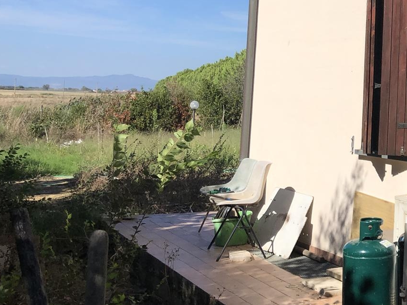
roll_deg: -1.7
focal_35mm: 63
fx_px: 741
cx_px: 444
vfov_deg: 23.0
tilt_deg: +2.4
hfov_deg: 28.1
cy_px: 67
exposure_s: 1/3745
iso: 20
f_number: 1.8
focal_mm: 4
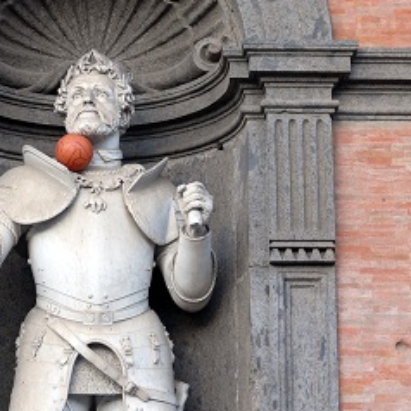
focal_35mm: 161
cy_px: 109
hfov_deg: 10.8
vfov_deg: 10.8
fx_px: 2163
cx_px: 98
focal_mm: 50
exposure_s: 1/60
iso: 100
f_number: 4
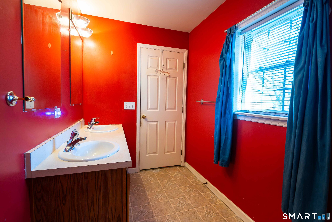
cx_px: 166
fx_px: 148
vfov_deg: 73.8
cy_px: 111
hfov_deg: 96.7
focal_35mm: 16
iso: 4000
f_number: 4
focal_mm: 16
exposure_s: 1/250
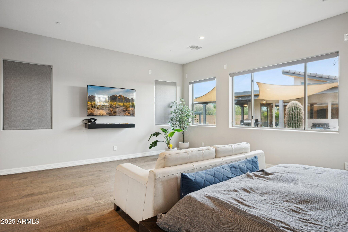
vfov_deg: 60.7
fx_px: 198
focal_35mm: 20
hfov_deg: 82.6
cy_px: 116
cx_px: 174
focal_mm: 20.5
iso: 320
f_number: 8
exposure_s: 1/4
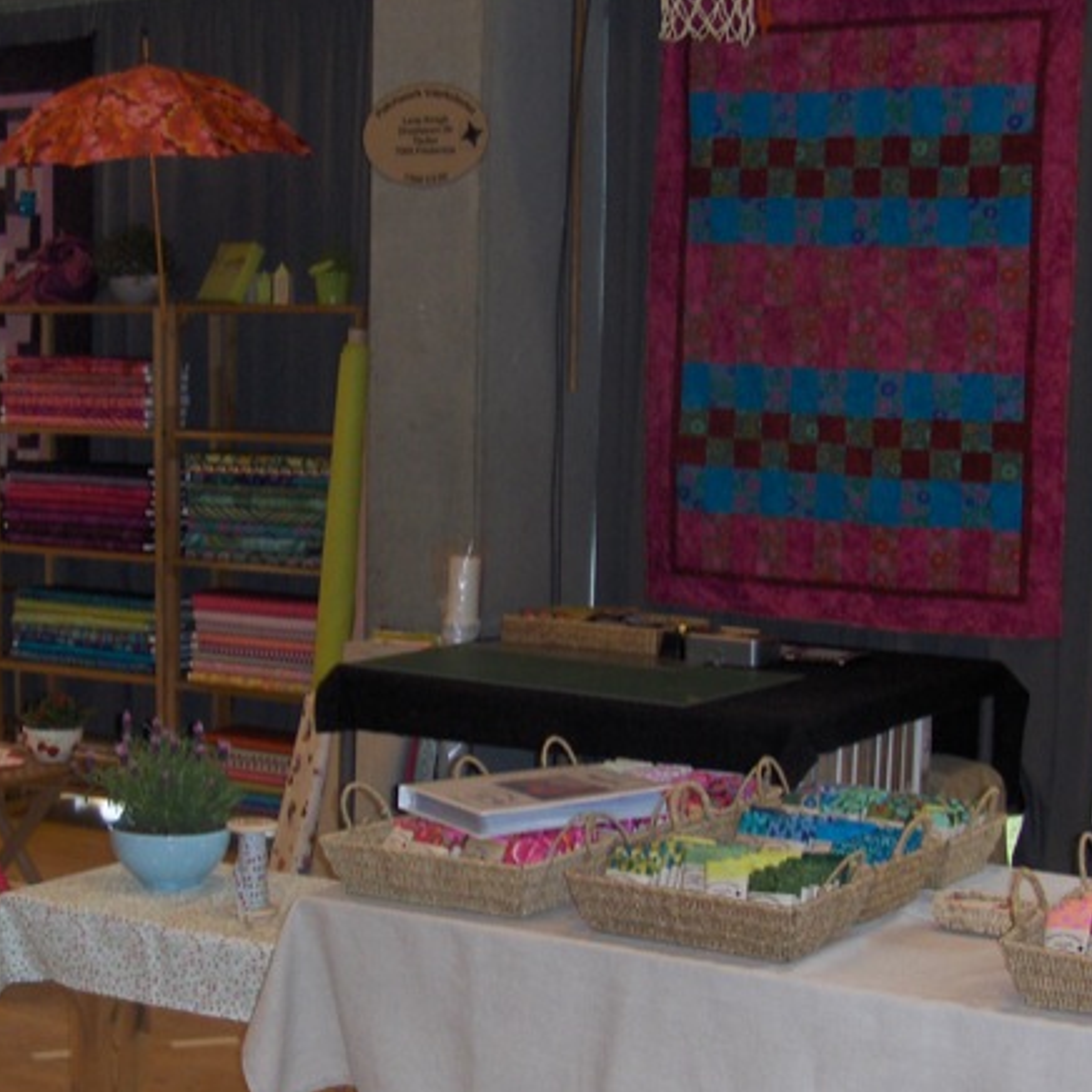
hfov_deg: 24.6
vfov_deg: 24.6
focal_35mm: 70
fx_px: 2498
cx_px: 418
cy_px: 659
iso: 100
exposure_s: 1/60
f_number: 3.6
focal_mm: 7.4
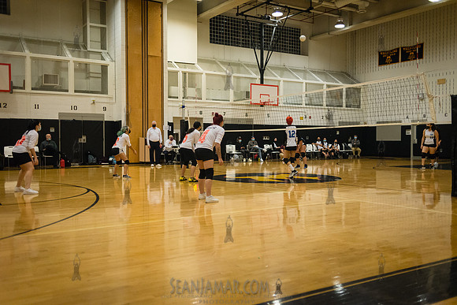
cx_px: 228
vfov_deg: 37.9
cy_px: 152
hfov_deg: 54.4
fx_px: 444
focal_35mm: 35
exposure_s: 1/320
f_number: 2.8
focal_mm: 35
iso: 4000
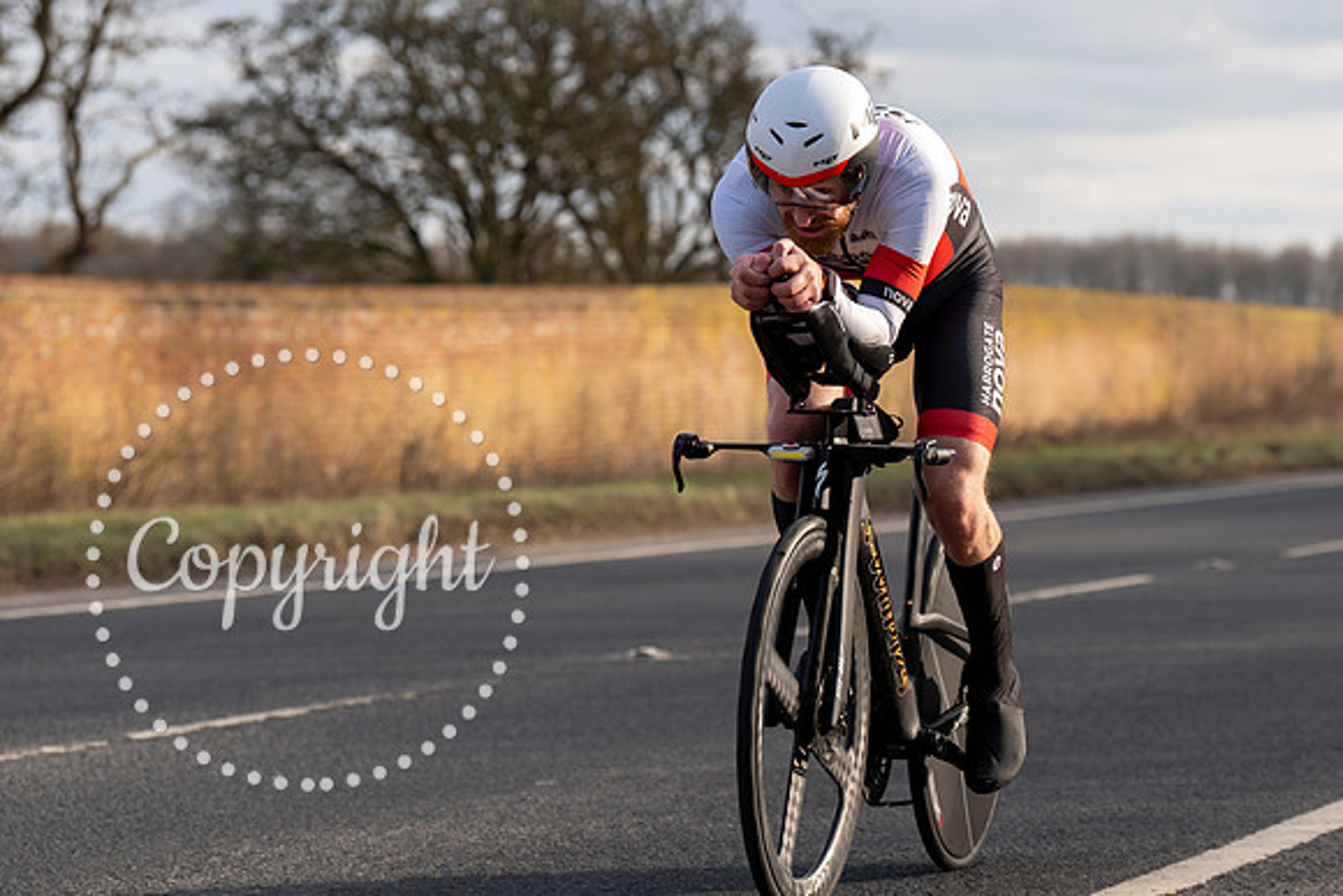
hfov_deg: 14.8
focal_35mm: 138
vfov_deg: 9.9
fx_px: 5149
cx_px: 891
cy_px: 302
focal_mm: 104
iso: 125
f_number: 4
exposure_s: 1/800
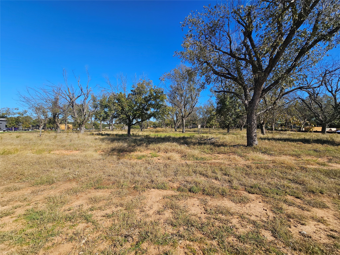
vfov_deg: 89.9
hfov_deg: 106.2
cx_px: 170
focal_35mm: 13
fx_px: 128
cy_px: 128
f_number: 2.2
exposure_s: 1/2010
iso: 50
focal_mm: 2.2
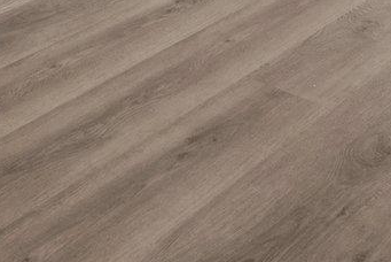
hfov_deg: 21.0
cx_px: 124
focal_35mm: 97
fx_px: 1050
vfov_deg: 11.1
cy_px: -434
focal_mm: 16.1
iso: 500
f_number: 8
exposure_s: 1/6
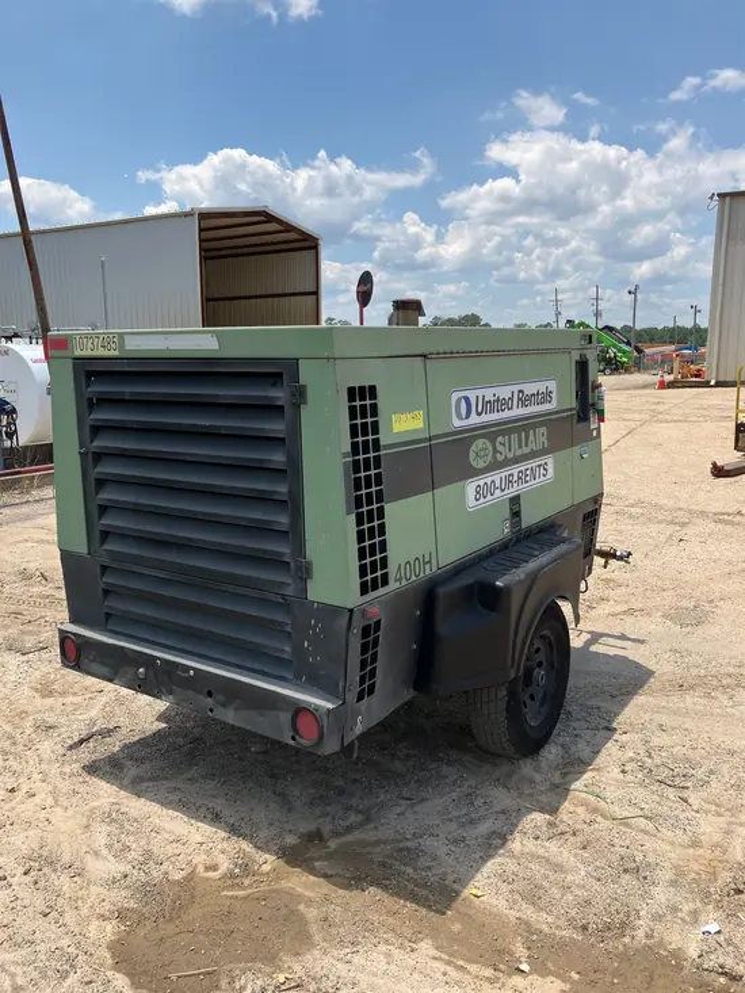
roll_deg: +0.5
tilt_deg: -9.5
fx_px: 803
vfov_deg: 63.4
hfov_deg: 49.8
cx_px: 372
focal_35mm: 28
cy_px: 496
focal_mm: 3.99
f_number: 1.8
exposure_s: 1/2114
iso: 32
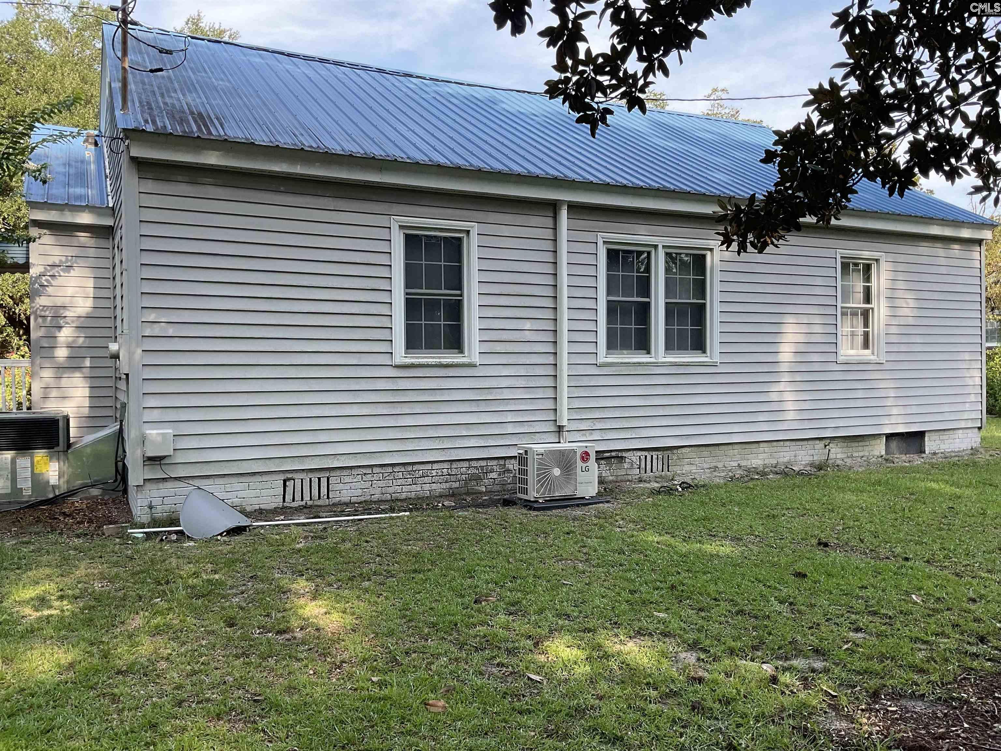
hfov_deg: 61.7
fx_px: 839
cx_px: 500
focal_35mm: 29
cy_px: 376
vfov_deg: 48.2
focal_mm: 3
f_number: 1.8
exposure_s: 1/248
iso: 16
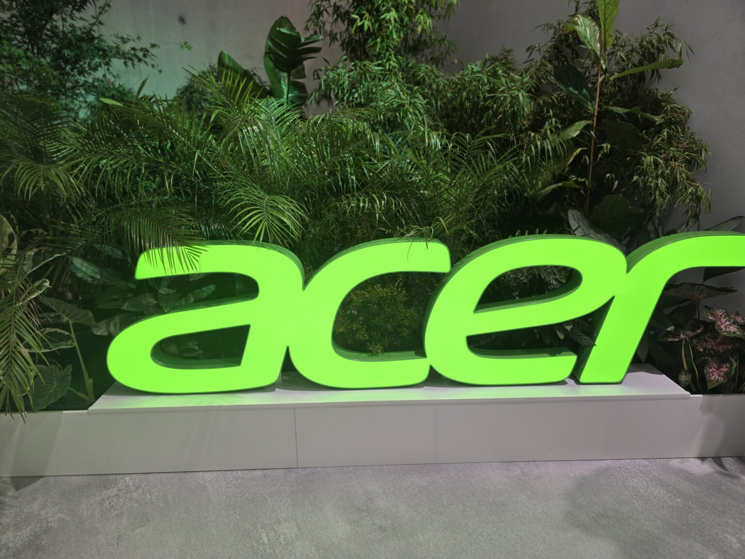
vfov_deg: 58.9
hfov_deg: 73.9
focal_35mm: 23
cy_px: 280
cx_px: 372
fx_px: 495
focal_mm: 6.3
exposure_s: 1/50
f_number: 1.7
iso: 40
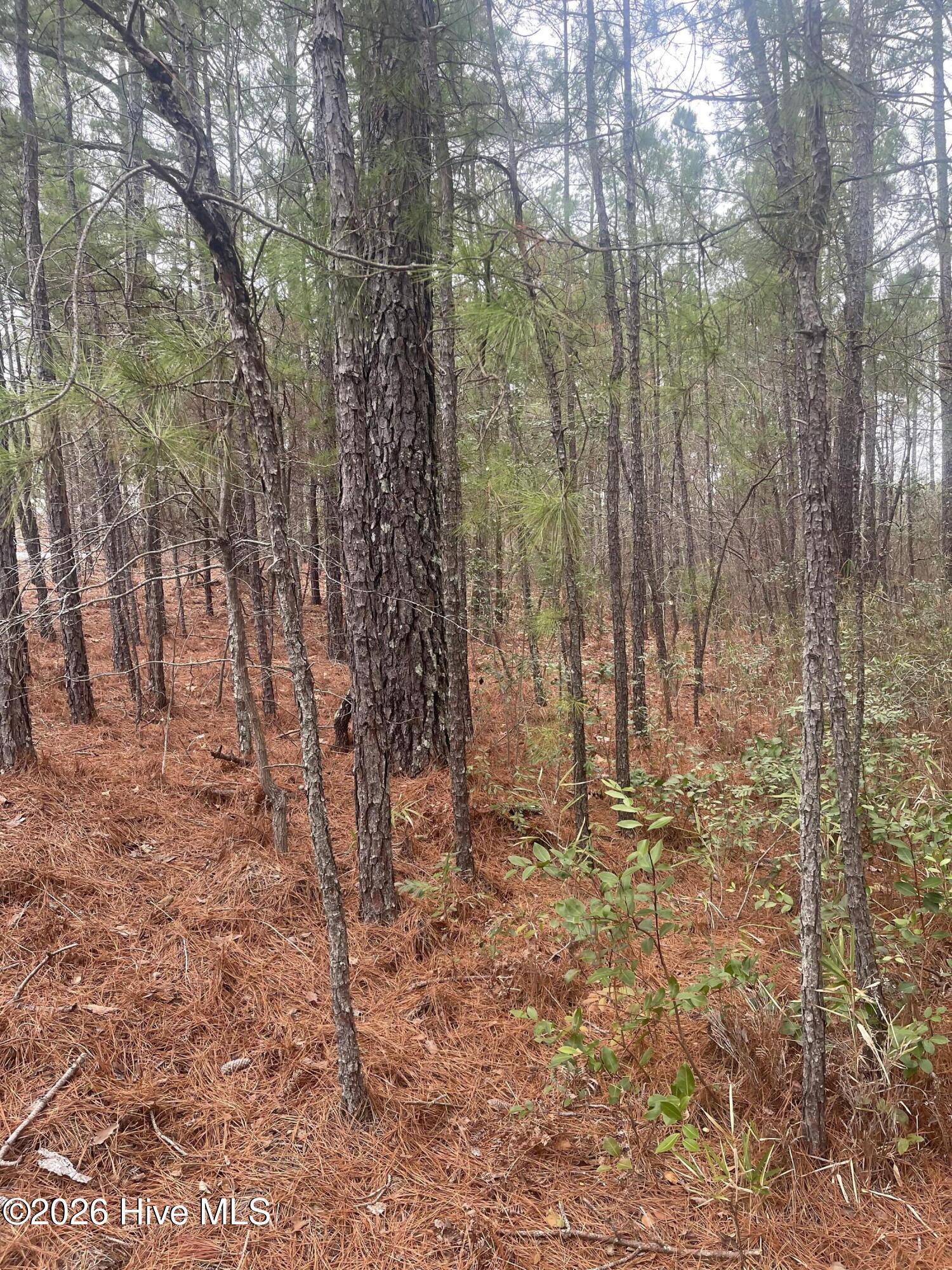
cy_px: 635
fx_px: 917
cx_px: 476
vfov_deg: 69.4
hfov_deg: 54.9
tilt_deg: -5.4
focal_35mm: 25
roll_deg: +1.3
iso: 80
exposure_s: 1/121
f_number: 1.6
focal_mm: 5.1
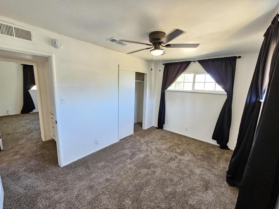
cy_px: 104
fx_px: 105
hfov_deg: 106.2
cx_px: 140
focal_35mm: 13
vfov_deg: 89.9
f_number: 2.2
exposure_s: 1/40
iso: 400
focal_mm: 2.2
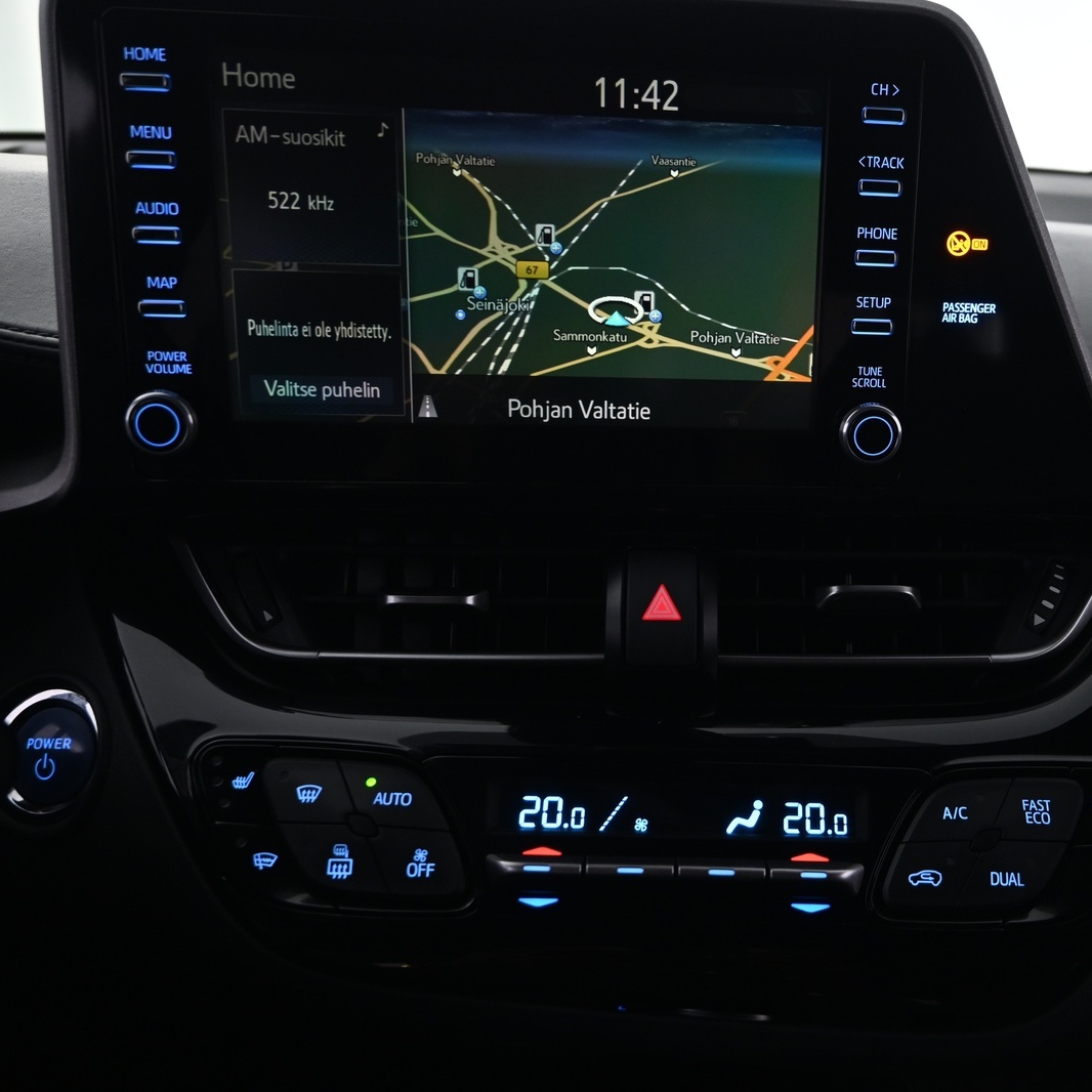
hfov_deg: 51.5
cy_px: 540
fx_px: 1106
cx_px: 738
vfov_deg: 52.5
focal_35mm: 31
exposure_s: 1/15
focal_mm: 16
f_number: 3.5
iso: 1000
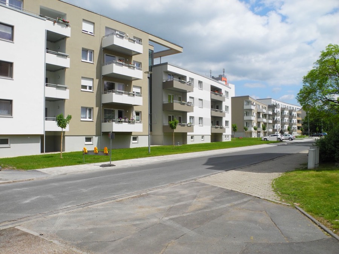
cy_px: 127
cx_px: 170
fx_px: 274
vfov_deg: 49.7
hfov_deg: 63.4
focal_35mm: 28
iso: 100
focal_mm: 6
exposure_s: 1/800
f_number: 5.6
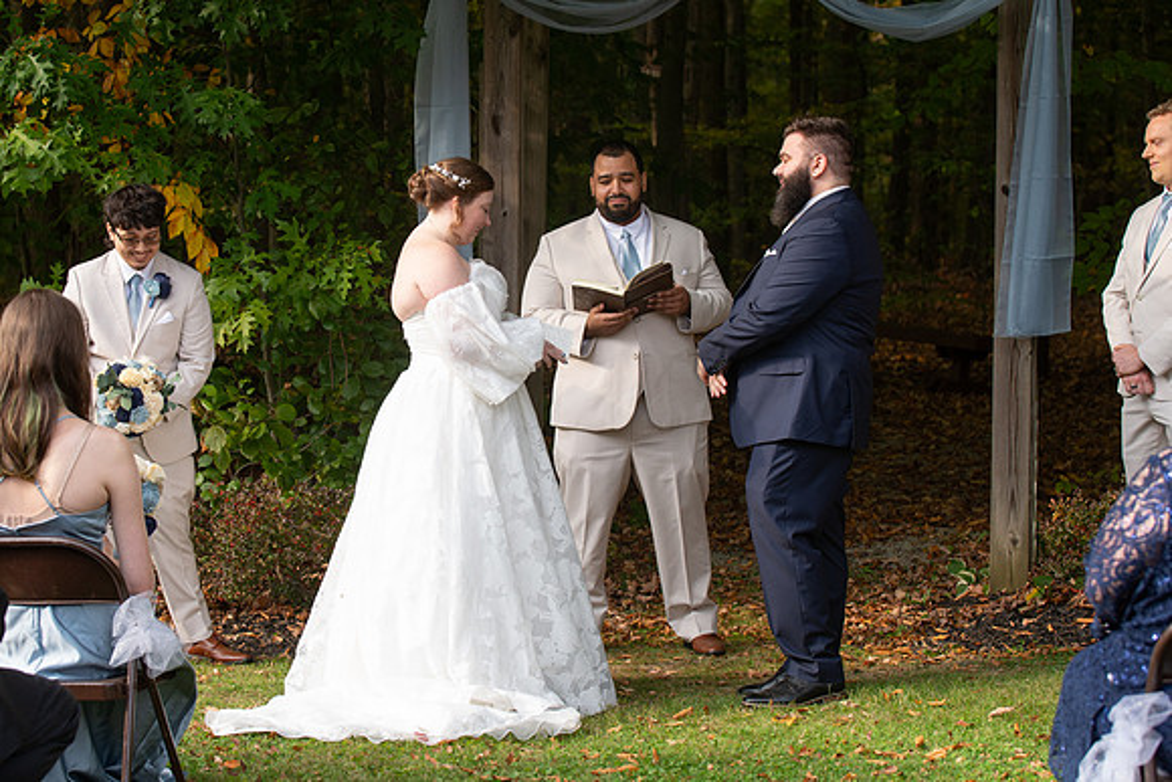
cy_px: 361
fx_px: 2913
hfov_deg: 22.7
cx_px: 493
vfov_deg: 15.3
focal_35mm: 89
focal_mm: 75
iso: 640
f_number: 4.5
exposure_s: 1/800
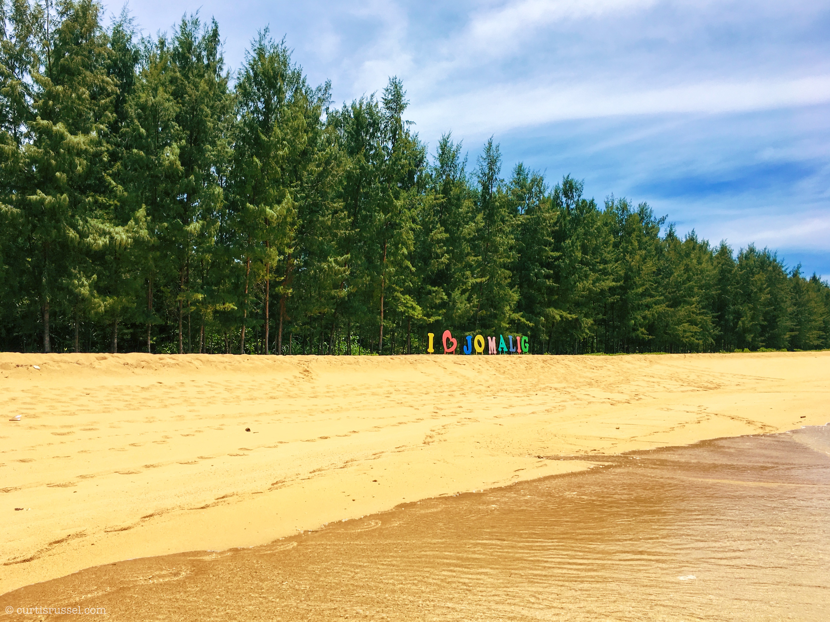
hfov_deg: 61.7
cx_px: 415
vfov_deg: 48.2
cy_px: 311
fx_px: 695
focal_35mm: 29
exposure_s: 1/2400
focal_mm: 4.15
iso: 25
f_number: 2.2
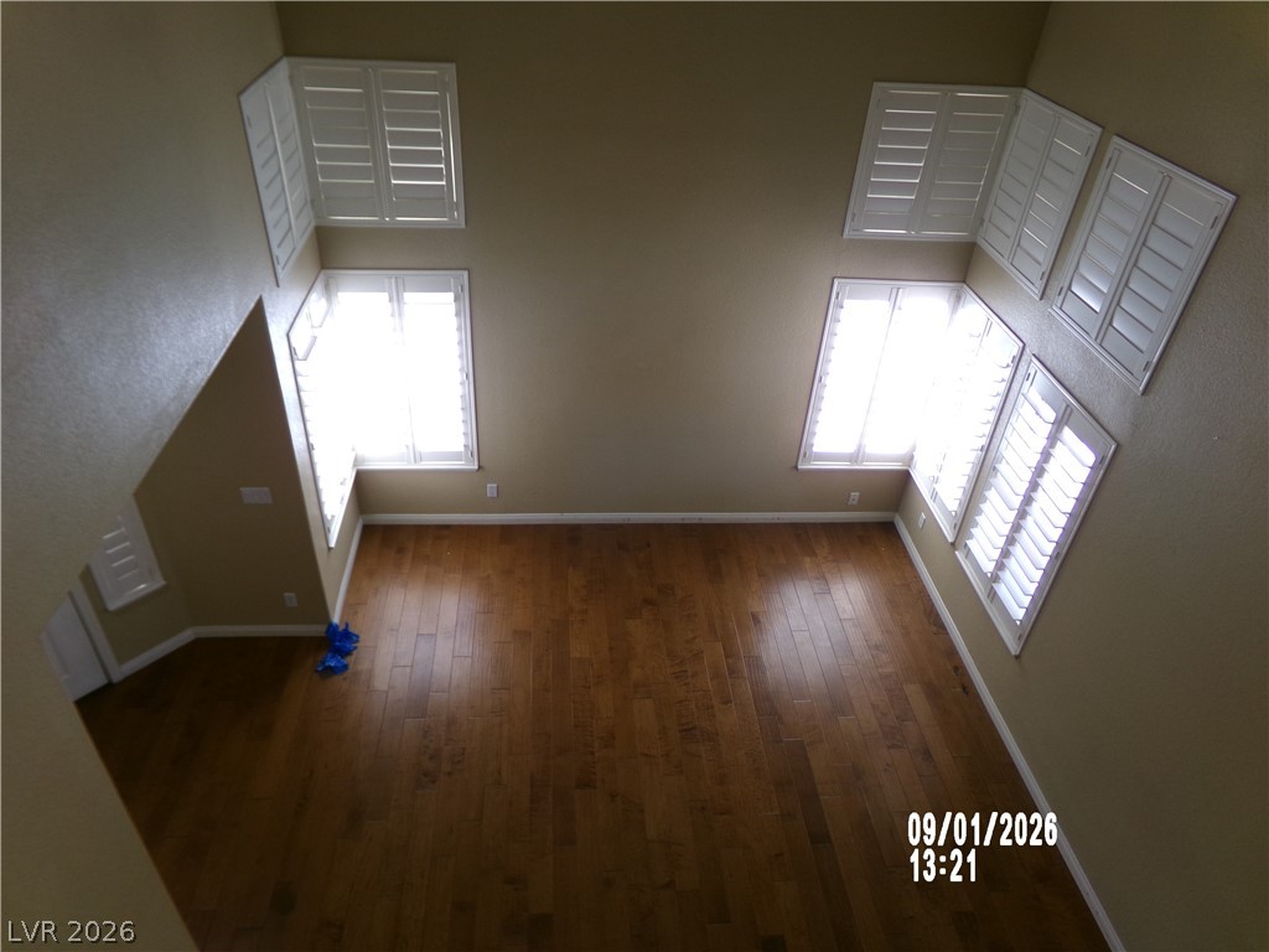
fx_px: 880
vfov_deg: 56.8
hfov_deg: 71.6
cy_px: 476
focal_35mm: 24
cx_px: 634
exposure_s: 1/34
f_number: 3.7
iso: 128
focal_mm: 4.3
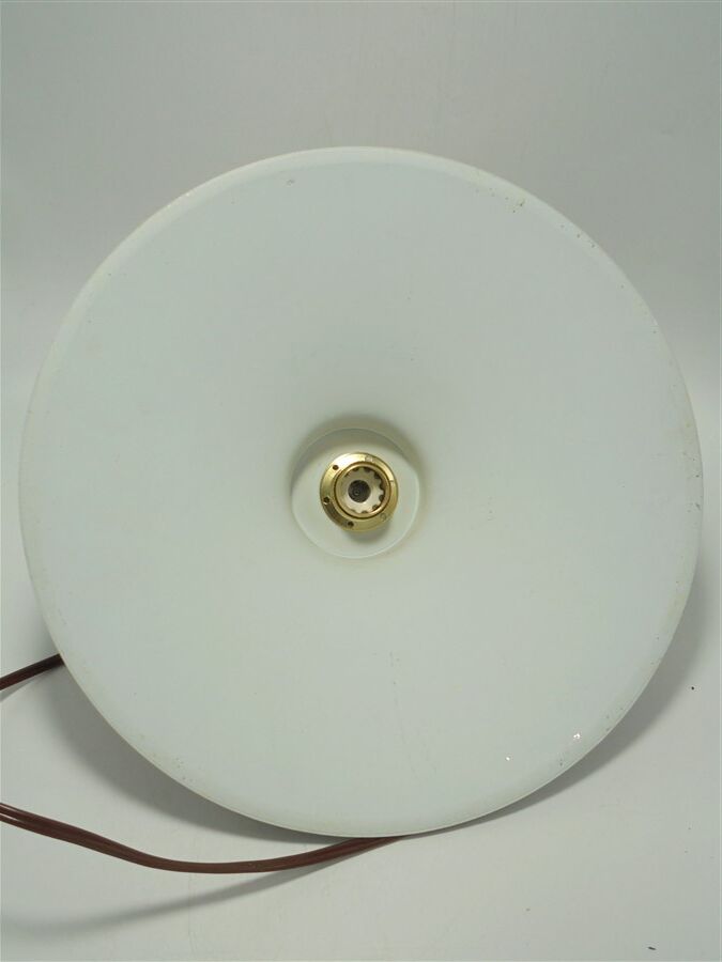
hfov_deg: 48.2
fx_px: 806
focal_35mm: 29
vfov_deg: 61.7
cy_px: 481
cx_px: 361
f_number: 3.7
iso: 100
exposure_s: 1/125
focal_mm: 5.3
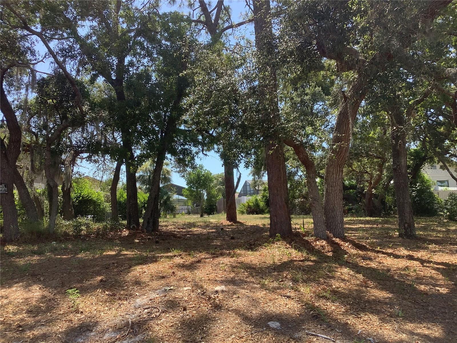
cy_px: 172
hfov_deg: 58.4
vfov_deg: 45.4
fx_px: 409
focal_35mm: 31
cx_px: 228
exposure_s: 1/426
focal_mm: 3.3
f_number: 2.4
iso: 25
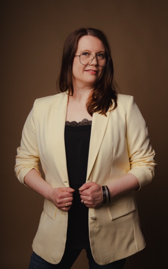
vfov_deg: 39.6
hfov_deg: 25.3
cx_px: 85
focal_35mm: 51
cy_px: 137
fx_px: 374
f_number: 6.3
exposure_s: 1/160
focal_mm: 49
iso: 100
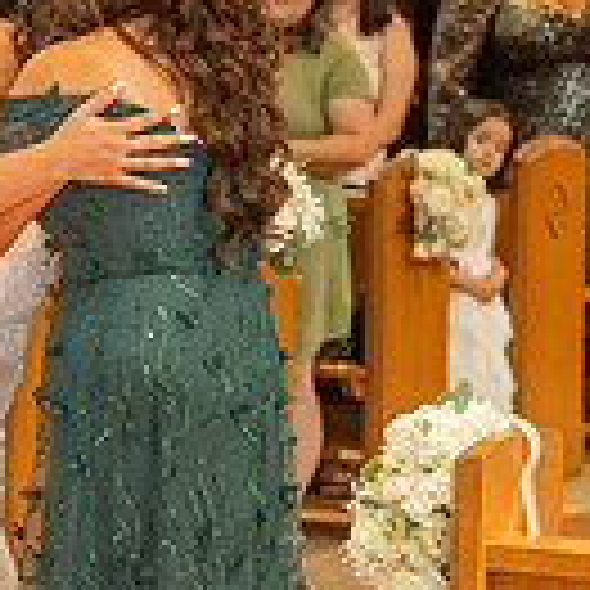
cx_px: -459
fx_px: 3471
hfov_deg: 9.3
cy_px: 502
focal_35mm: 180
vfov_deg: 9.7
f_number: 2.8
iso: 1600
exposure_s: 1/160
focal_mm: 48
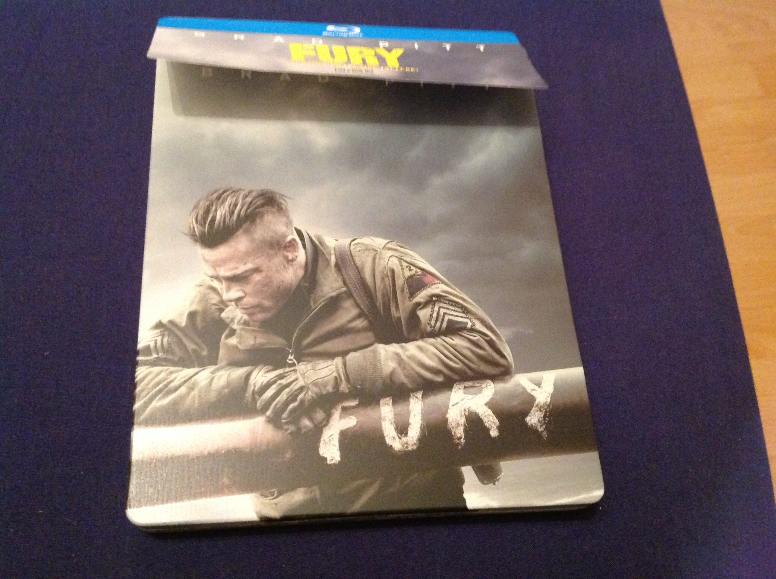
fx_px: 783
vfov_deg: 40.6
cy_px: 290
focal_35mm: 35
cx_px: 388
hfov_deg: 52.7
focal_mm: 4.28
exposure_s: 1/17
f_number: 2.4
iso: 800
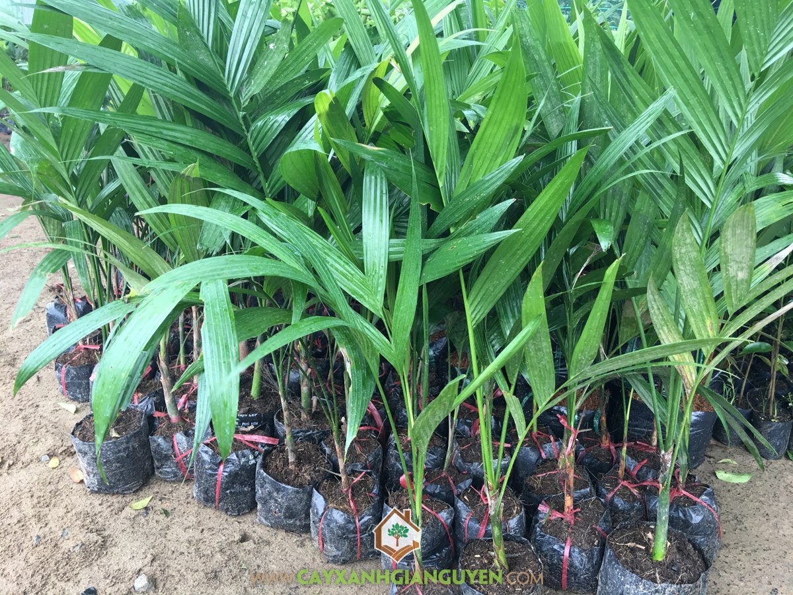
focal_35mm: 29
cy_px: 298
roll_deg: -1.0
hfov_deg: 61.7
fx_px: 664
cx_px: 396
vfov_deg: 48.2
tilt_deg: -20.3
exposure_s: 1/17
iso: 32
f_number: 2.2
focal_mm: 4.15
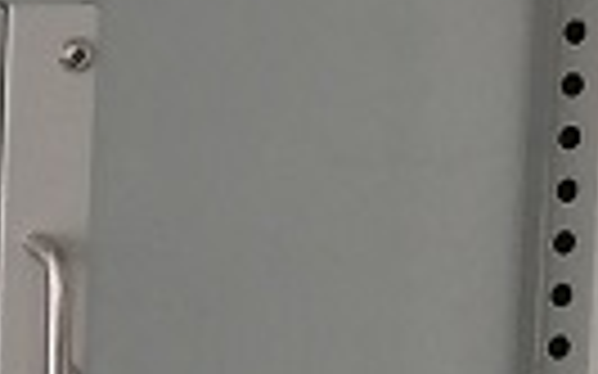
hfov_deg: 5.3
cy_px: 264
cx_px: -297
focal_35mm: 392
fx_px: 6386
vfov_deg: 3.3
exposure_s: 1/100
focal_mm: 3.62
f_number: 1.8
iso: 50
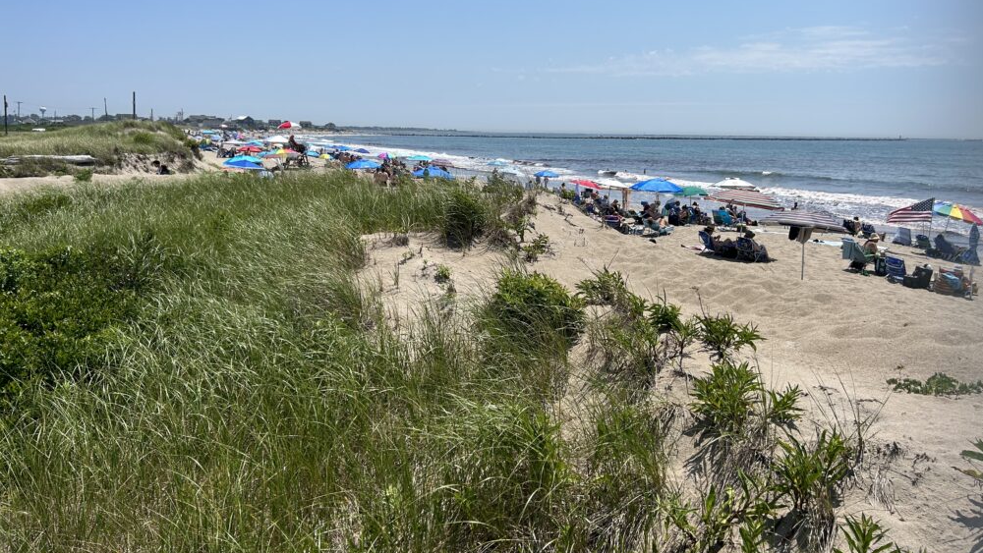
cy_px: 184
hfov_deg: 66.0
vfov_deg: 39.7
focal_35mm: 29
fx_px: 756
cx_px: 502
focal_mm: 5.7
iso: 50
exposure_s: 1/8000
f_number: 1.5
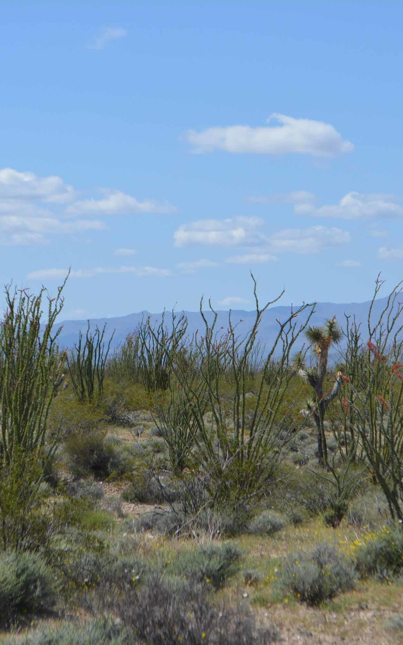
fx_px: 2228
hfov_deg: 10.3
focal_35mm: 127
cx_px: 238
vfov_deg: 16.5
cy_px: 324
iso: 400
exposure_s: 1/2000
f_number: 7.1
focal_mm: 55
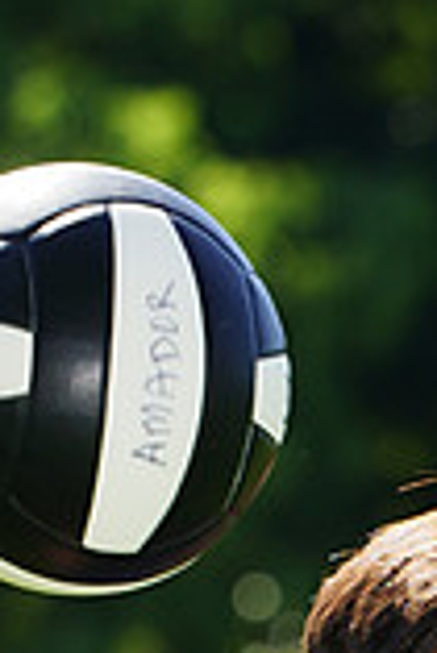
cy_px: 1190
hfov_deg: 1.2
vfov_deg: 1.9
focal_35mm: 1108
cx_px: 458
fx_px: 20129
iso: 200
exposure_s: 1/200
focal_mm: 300
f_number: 11
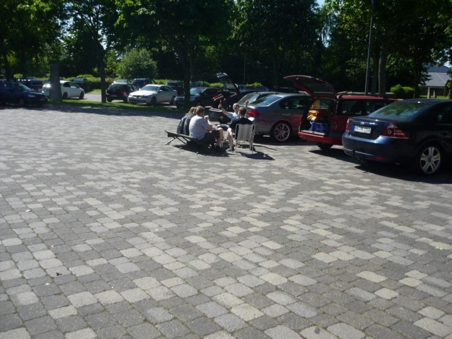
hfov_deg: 55.4
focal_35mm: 33
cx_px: 226
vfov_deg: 42.9
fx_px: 431
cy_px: 170
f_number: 8
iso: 100
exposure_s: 1/160
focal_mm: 5.5
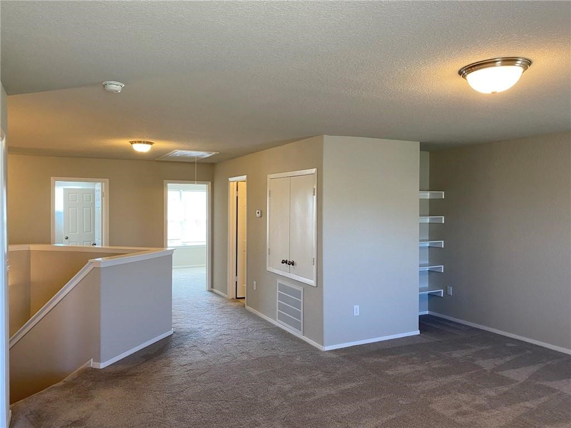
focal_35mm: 26
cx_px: 286
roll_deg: +0.1
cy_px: 214
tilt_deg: +0.0
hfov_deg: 67.3
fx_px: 429
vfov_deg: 53.1
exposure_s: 1/60
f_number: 1.8
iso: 80
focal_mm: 4.25
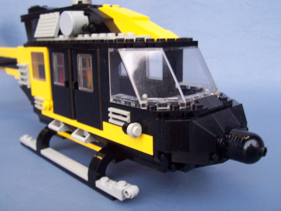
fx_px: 300
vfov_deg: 38.7
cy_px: 106
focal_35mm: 37
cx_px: 140
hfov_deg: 50.1
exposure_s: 1/8
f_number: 2.8
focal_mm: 5.6
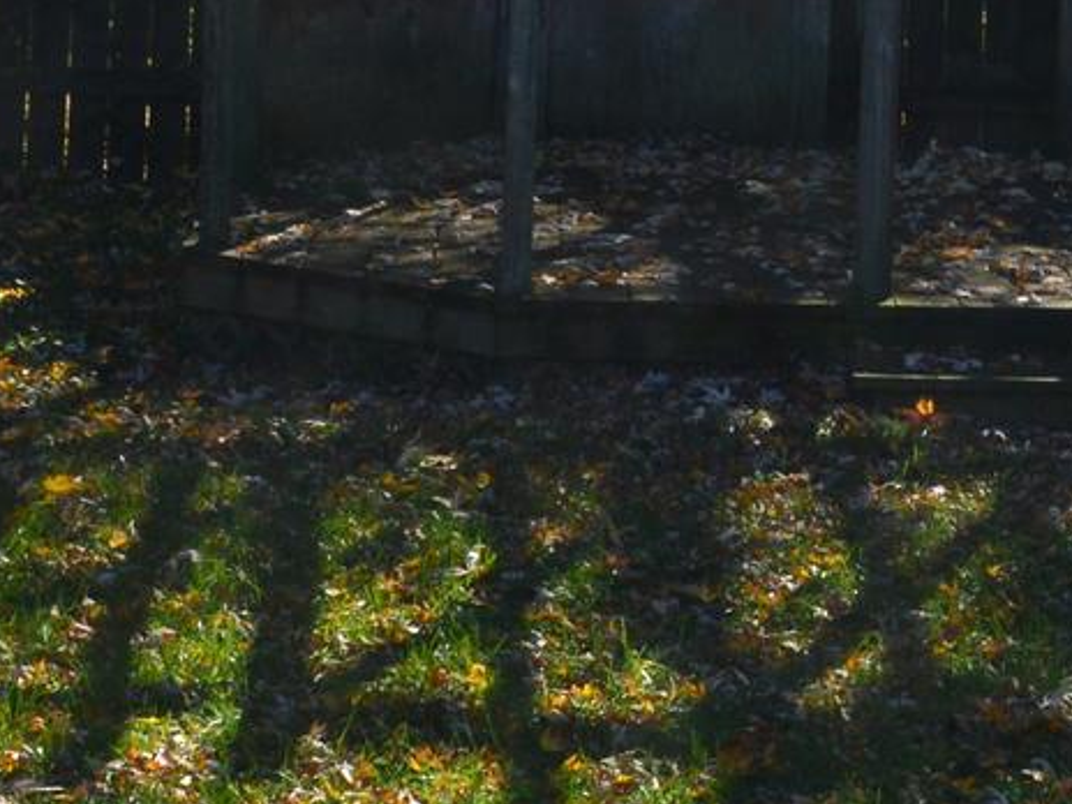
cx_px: 1012
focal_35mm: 140
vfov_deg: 10.4
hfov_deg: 13.9
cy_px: -135
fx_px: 4336
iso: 400
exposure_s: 1/250
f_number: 10
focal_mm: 22
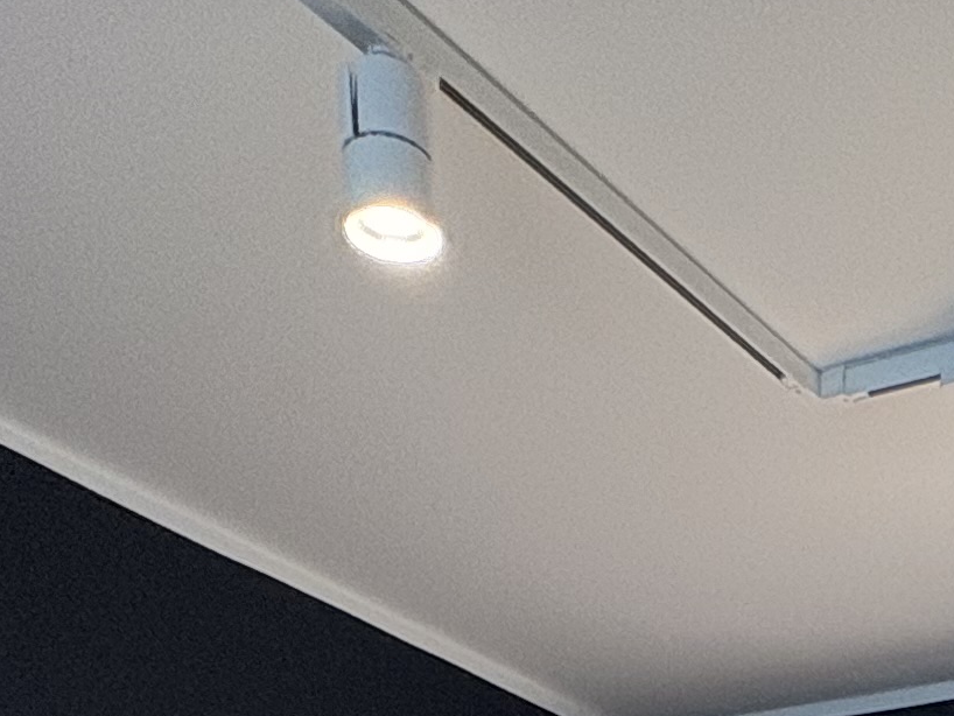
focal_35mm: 69
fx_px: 1902
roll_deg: -1.6
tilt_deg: -10.1
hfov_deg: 26.4
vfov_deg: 14.5
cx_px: 985
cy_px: 1694
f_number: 2.2
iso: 80
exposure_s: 1/99
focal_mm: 2.22
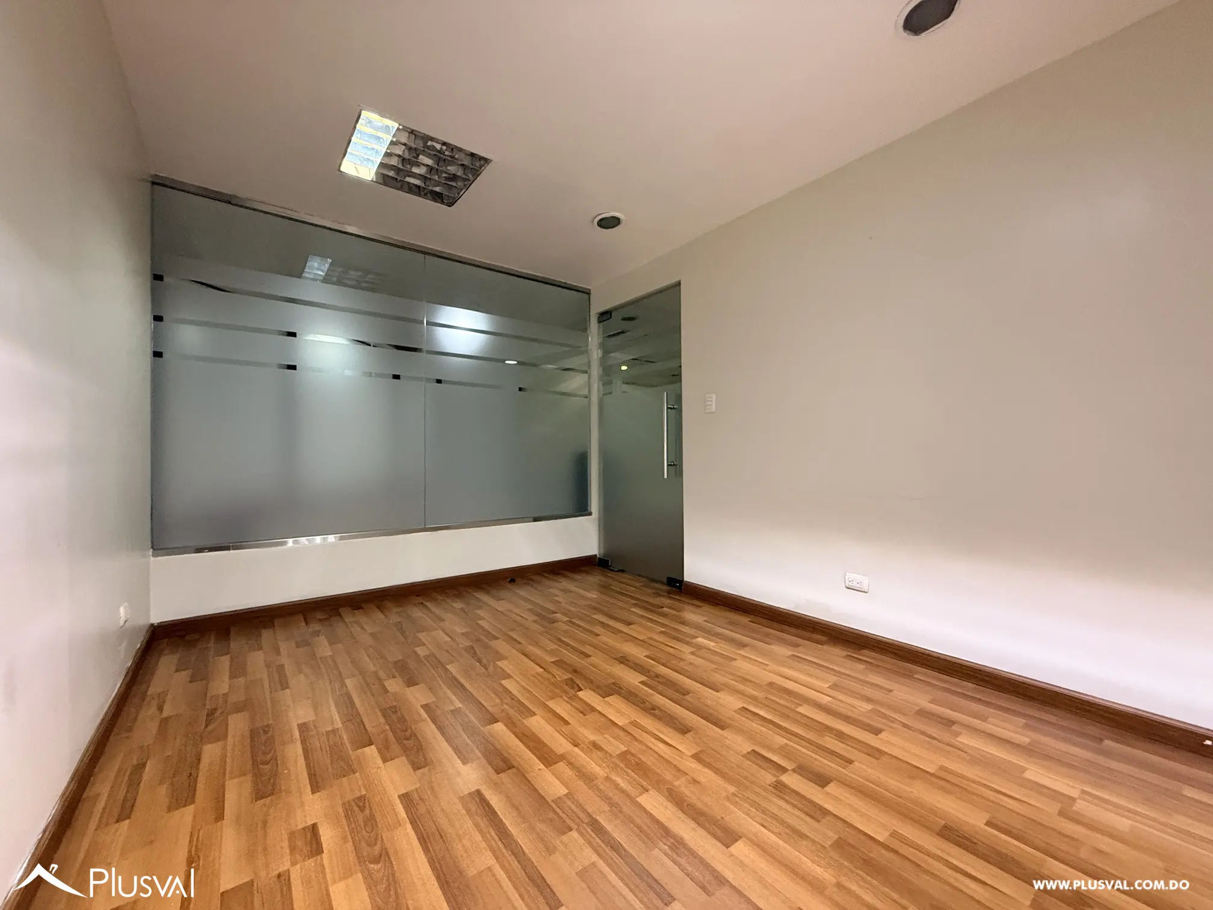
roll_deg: +0.2
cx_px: 606
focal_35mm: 14
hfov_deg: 102.1
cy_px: 455
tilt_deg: +0.9
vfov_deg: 85.7
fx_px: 491
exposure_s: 1/60
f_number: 2.2
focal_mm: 2.22
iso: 500
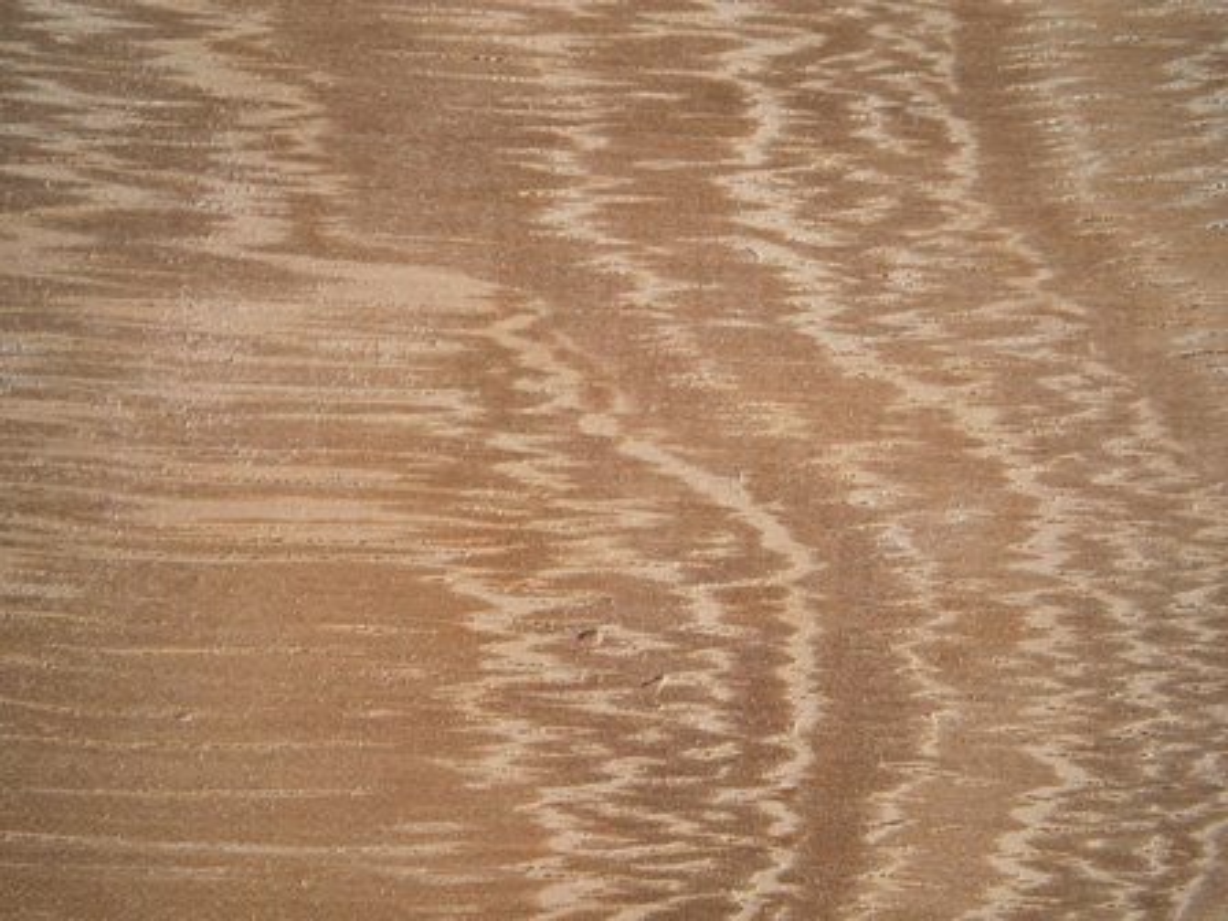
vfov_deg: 30.9
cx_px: 614
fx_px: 1667
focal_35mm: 47
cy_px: 460
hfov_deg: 40.4
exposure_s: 1/500
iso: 80
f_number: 3.4
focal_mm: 8.3
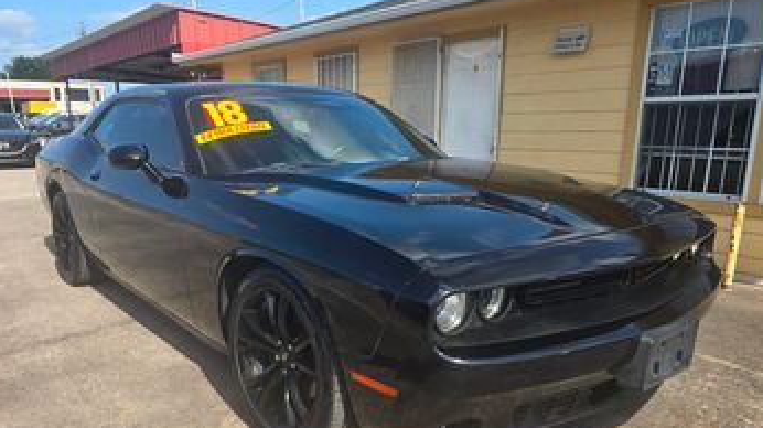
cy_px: 263
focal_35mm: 29
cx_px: 348
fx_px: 586
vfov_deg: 39.9
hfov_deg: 66.0
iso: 12
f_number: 1.7
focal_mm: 6.3
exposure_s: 1/528
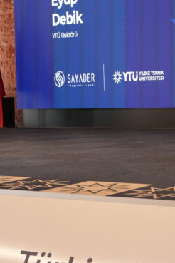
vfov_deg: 20.8
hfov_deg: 13.7
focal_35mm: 98
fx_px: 713
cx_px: 184
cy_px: 85
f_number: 3.2
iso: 640
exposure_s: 1/100
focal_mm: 35.3
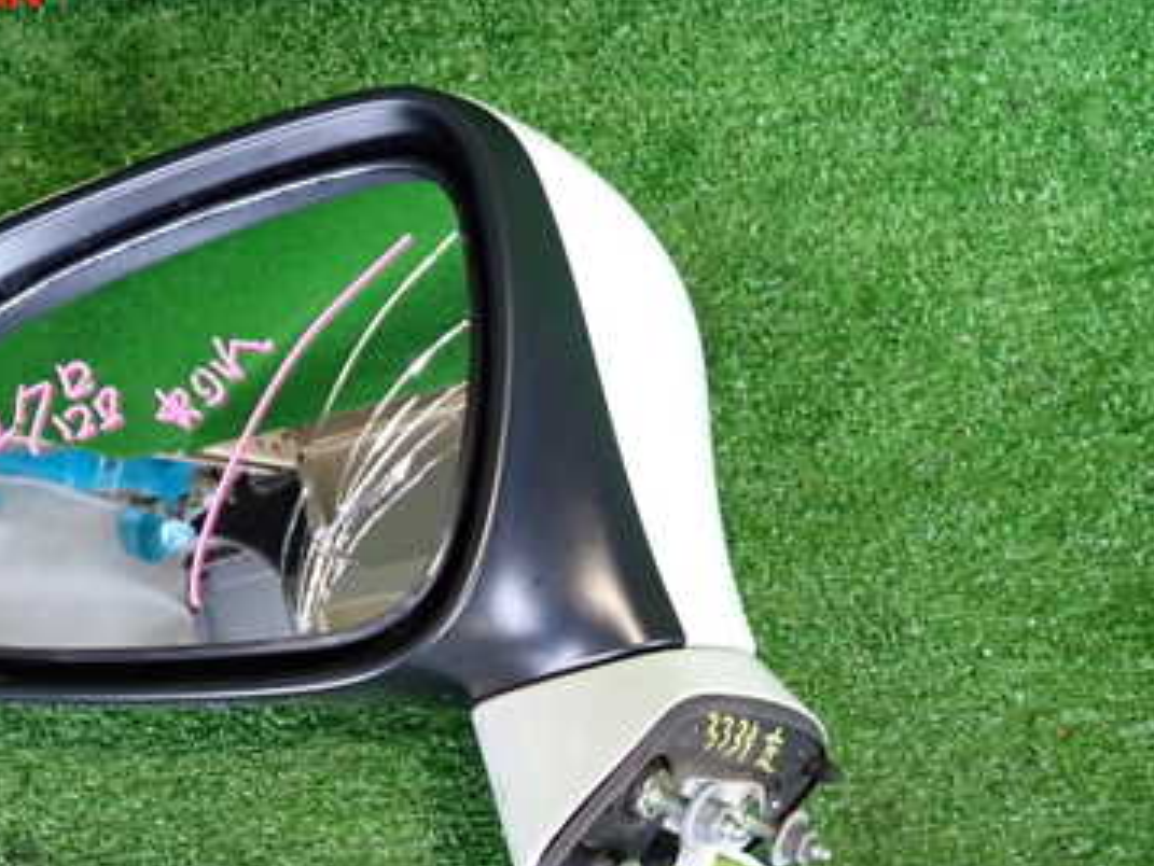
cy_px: 672
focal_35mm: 42
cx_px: 423
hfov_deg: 44.4
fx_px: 1401
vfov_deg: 33.5
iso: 400
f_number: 2
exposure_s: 1/30
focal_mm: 4.5
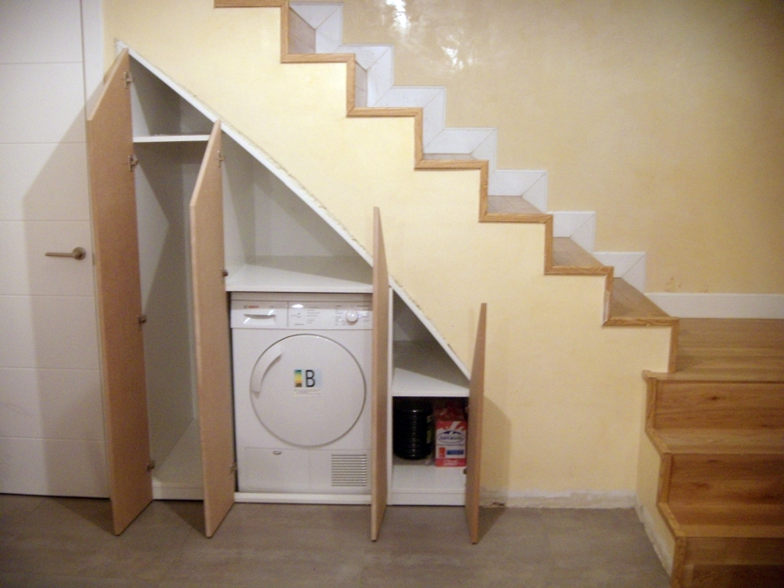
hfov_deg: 49.0
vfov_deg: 37.7
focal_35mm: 38
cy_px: 294
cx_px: 392
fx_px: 861
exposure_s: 1/8.48
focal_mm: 6.4
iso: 200
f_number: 3.5
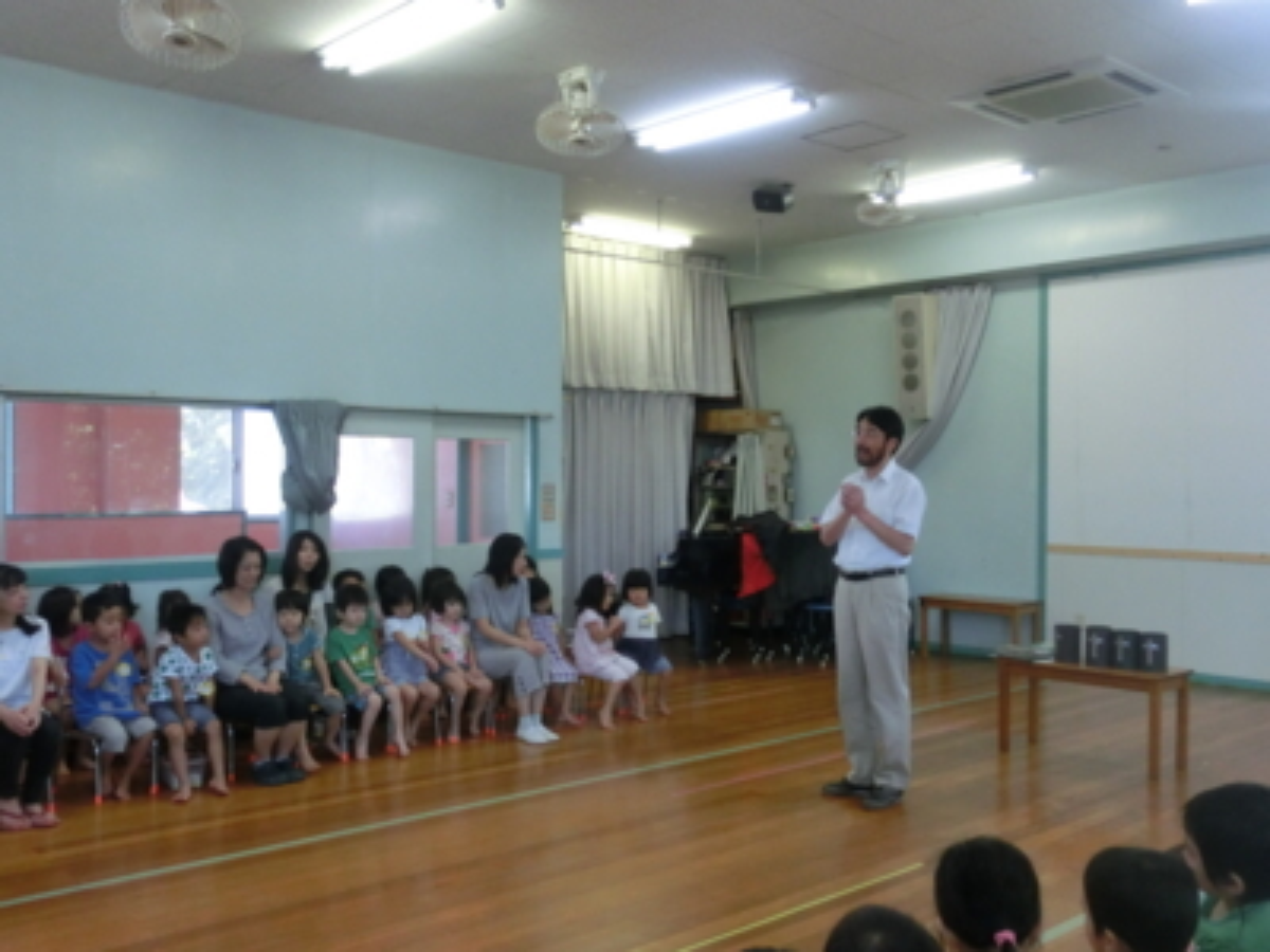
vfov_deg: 42.9
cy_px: 476
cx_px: 635
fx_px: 1211
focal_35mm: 33
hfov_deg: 55.4
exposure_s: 1/125
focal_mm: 5.93
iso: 400
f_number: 3.7
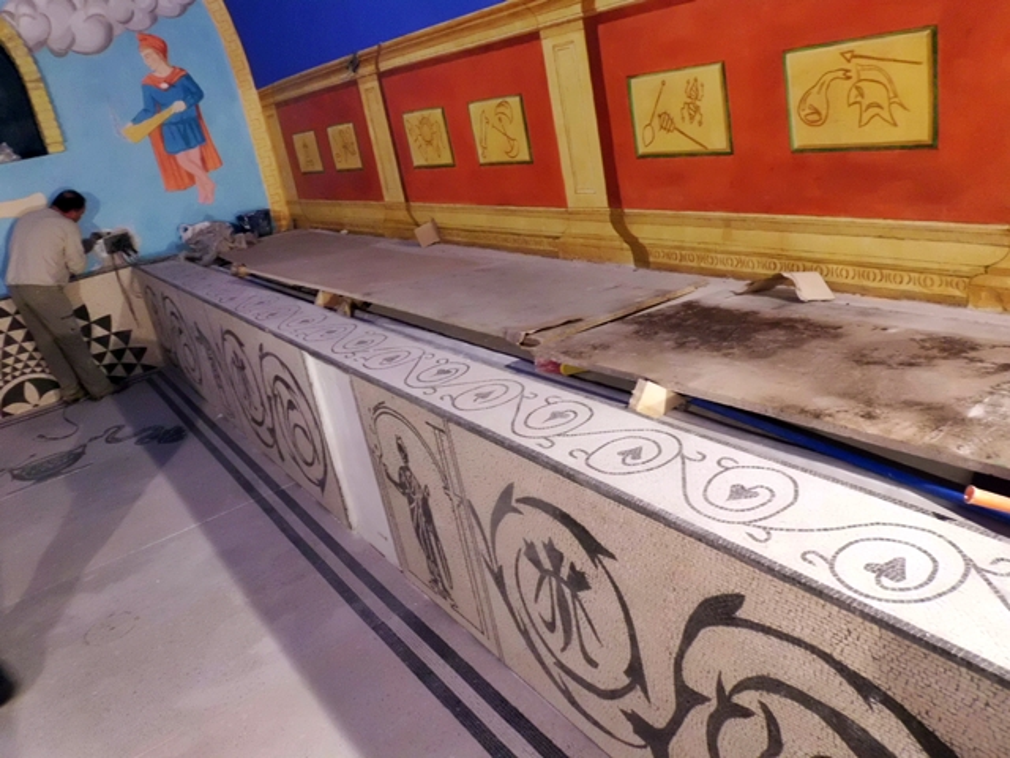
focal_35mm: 26
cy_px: 379
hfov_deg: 67.3
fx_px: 759
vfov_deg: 53.1
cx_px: 505
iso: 400
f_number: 3.2
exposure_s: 1/13
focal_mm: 4.6
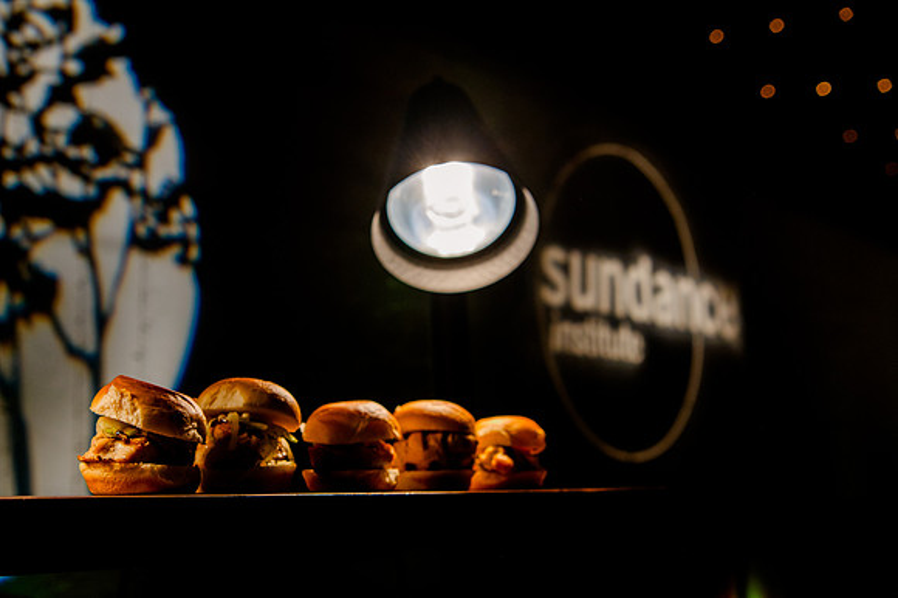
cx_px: 365
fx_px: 1037
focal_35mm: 42
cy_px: 347
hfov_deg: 46.6
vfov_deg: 32.1
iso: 500
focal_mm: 34
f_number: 4.5
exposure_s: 1/500
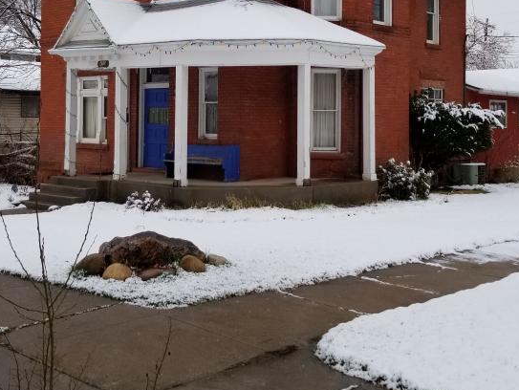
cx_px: 225
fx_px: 735
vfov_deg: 29.4
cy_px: 114
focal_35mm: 49
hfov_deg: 38.8
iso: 50
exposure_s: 1/488
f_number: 1.7
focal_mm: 4.25
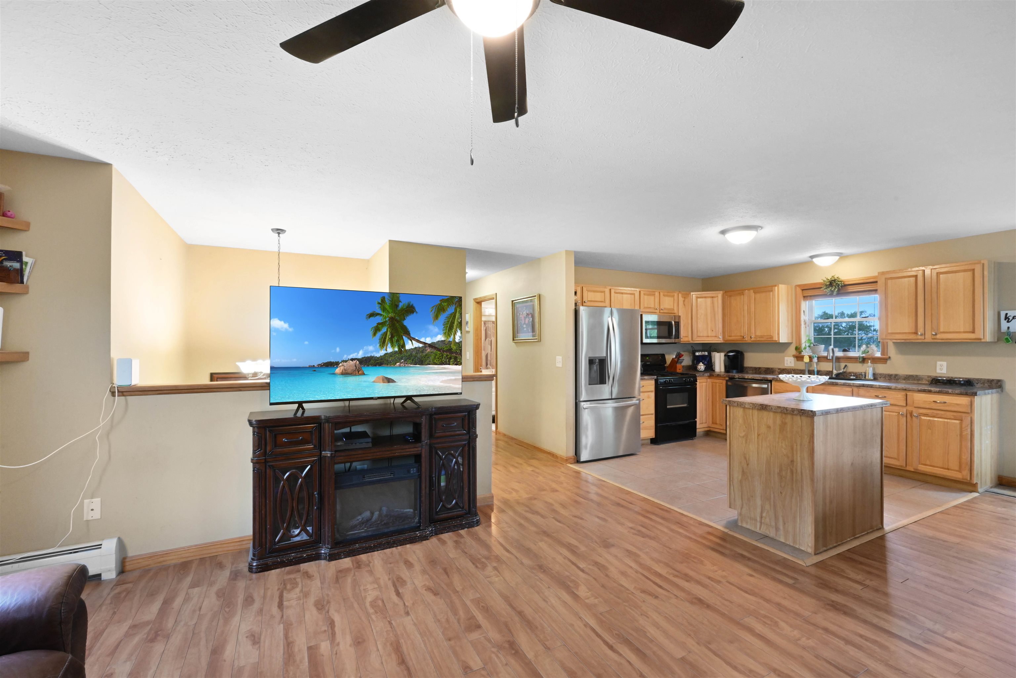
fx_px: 437
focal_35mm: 16
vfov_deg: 75.5
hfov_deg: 98.5
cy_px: 339
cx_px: 508
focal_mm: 15.5
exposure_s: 1/15
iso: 4000
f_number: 14
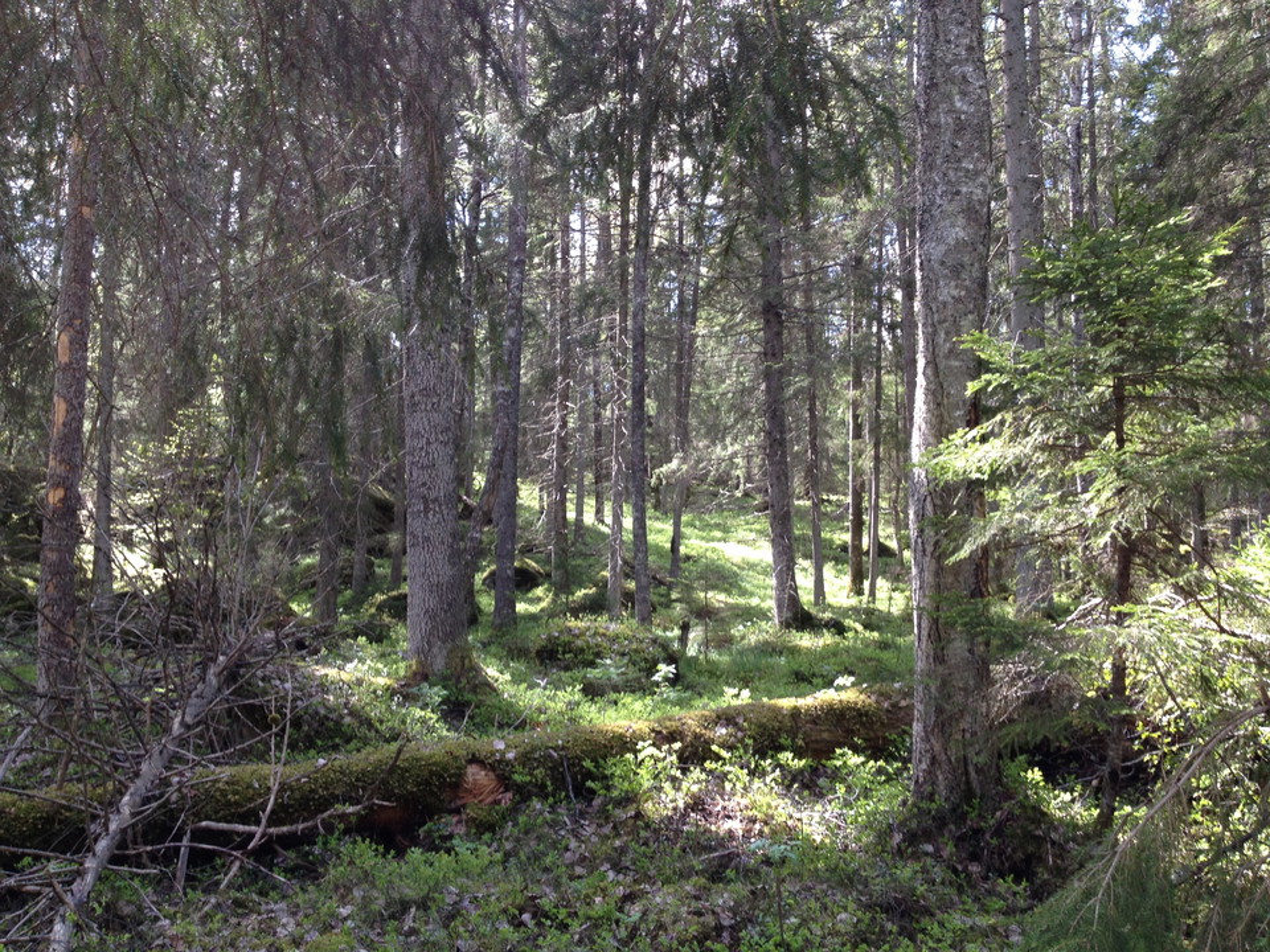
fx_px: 1284
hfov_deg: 52.6
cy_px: 476
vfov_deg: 40.7
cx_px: 635
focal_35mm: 35
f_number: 2.4
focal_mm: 4.28
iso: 64
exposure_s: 1/120
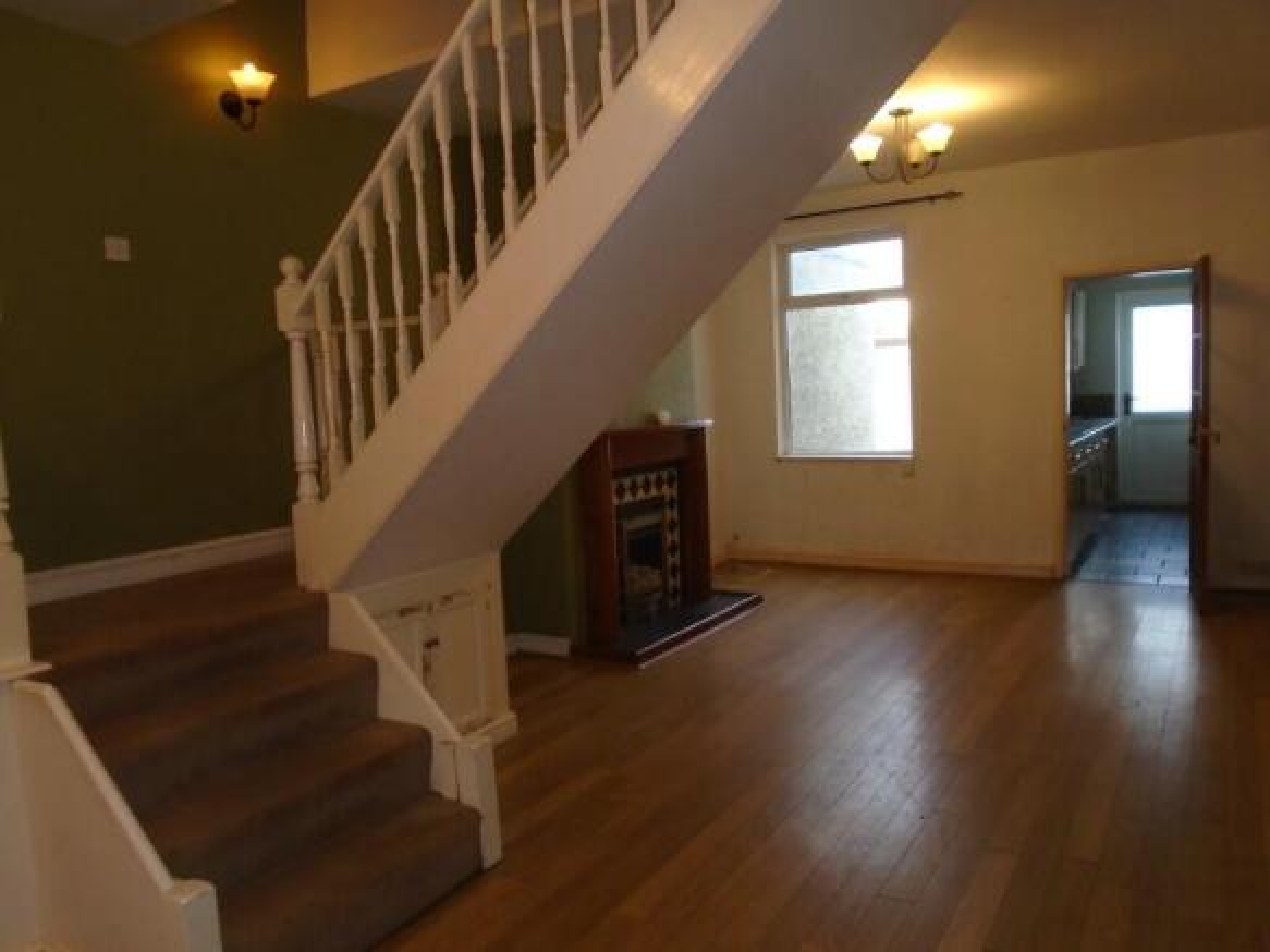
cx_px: 635
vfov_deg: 53.0
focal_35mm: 26
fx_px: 954
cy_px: 476
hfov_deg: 67.3
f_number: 3.2
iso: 200
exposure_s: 1/30
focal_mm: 4.6
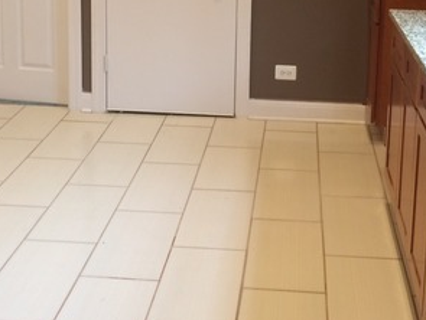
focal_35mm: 65
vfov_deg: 22.0
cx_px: 224
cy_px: 17
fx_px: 801
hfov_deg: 29.8
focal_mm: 4.12
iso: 80
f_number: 2.2
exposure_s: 1/30
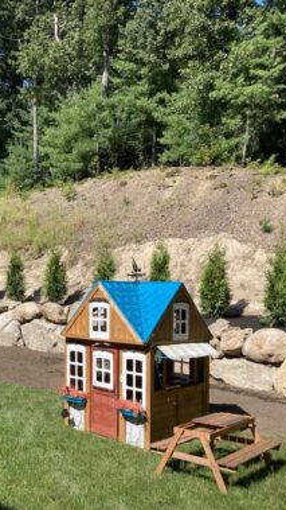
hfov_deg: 28.5
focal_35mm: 41
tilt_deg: +2.9
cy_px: 256
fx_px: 553
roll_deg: -2.0
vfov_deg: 49.4
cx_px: 66
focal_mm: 3.99
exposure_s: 1/1333
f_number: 1.8
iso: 20
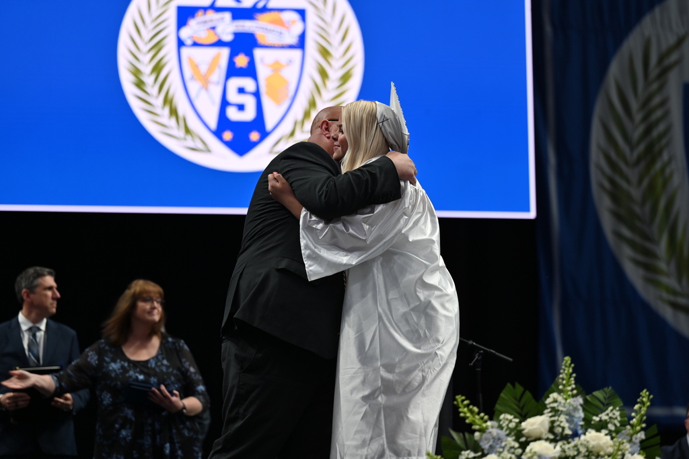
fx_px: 1970
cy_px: 230
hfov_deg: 19.8
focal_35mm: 103
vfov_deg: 13.3
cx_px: 344
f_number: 2.8
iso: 400
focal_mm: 103
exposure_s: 1/125
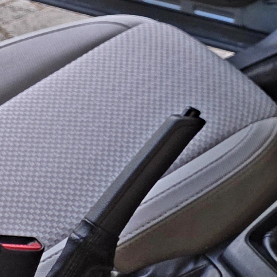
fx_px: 969
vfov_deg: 14.4
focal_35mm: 107
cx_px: 601
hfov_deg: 13.3
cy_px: -219
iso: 40
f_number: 1.8
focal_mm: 5.4
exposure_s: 1/120
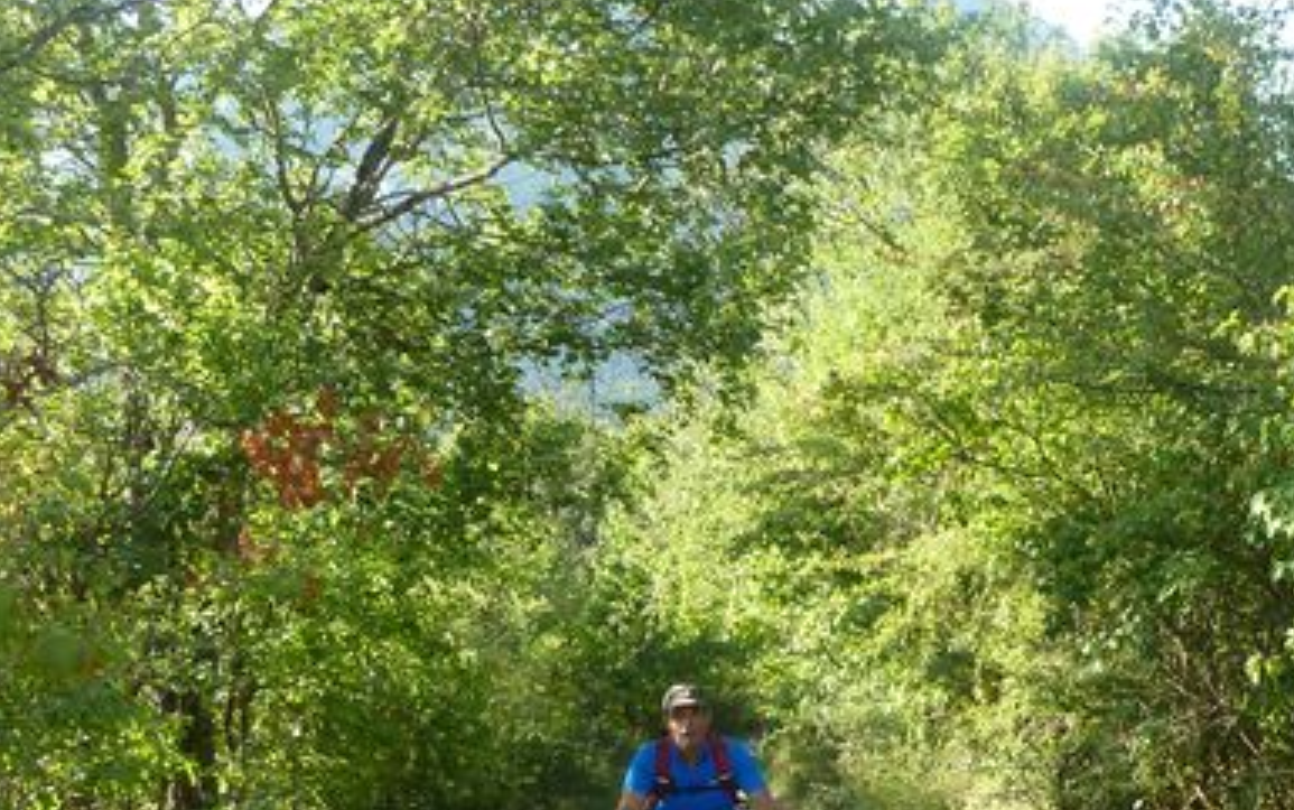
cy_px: 854
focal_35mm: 55
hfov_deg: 35.9
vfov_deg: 22.5
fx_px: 1940
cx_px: 992
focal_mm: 4.1
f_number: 3.5
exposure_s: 1/100
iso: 80
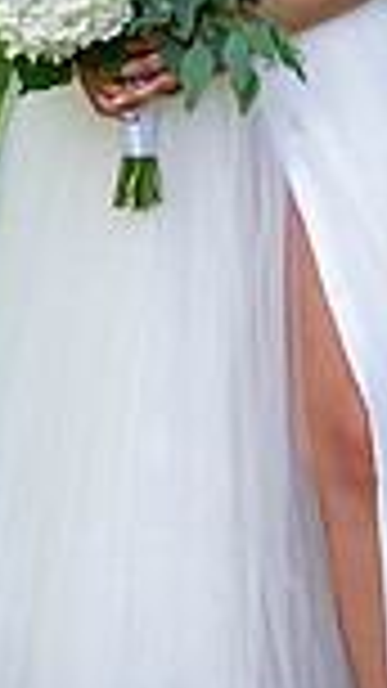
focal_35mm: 215
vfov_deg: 10.0
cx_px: 272
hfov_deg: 5.6
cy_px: 94
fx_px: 3924
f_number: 5.6
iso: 180
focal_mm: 70
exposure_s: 1/250
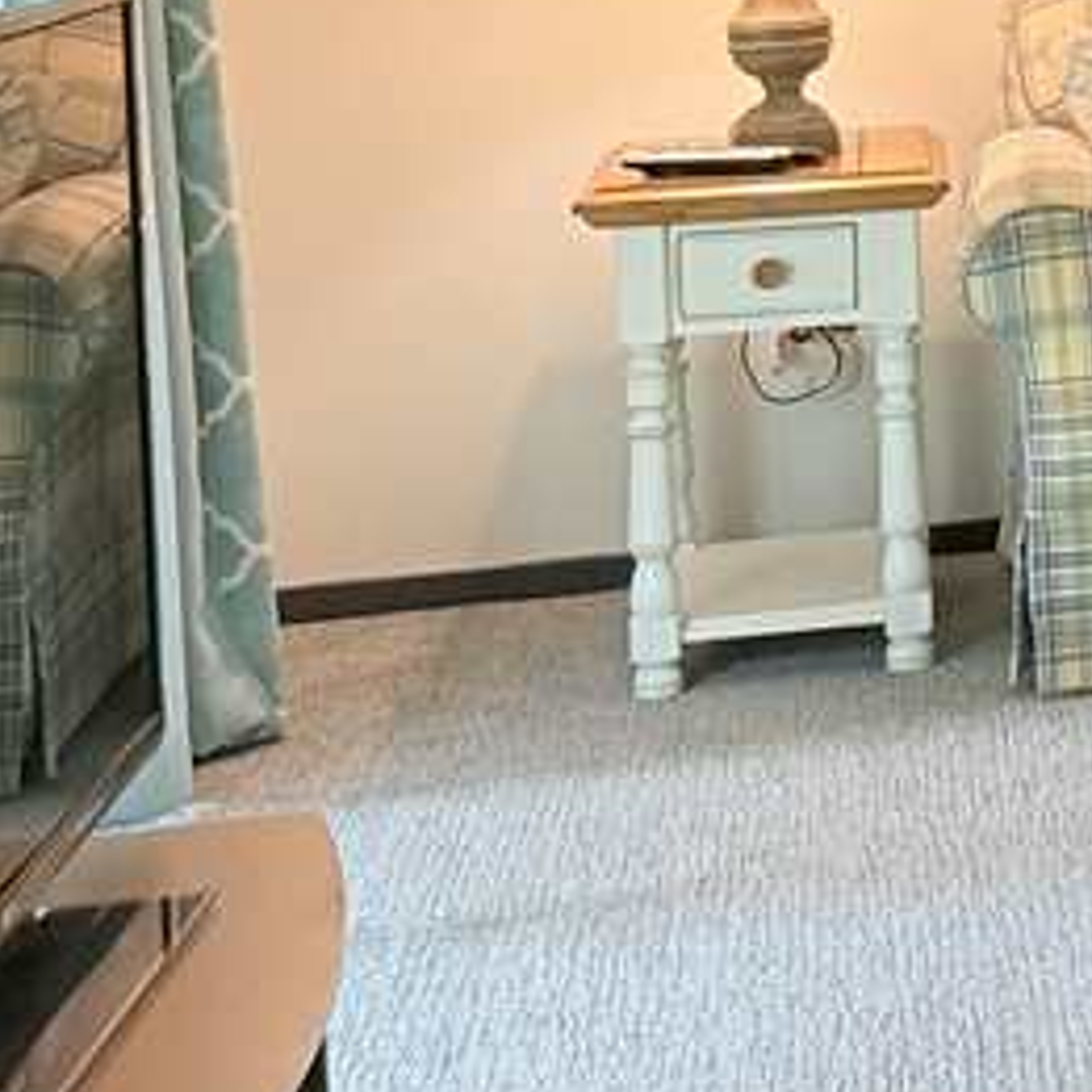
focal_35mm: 104
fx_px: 3712
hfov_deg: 13.3
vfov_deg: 16.2
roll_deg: +1.1
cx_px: 2469
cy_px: -128
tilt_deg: -2.9
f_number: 1.78
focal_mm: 6.76
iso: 200
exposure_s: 1/60
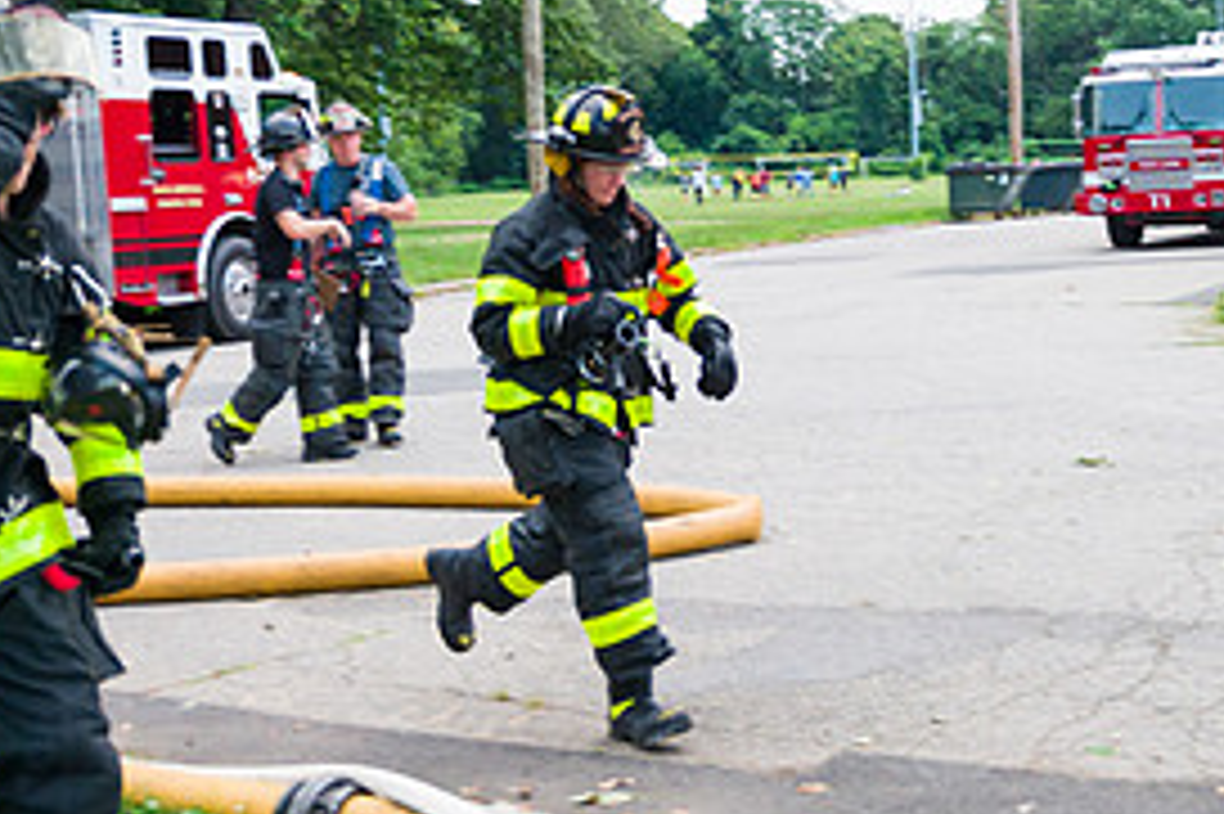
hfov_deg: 30.2
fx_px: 2243
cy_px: 252
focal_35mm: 66
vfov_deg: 20.5
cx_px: 842
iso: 1000
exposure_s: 1/200
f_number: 3.2
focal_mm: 31
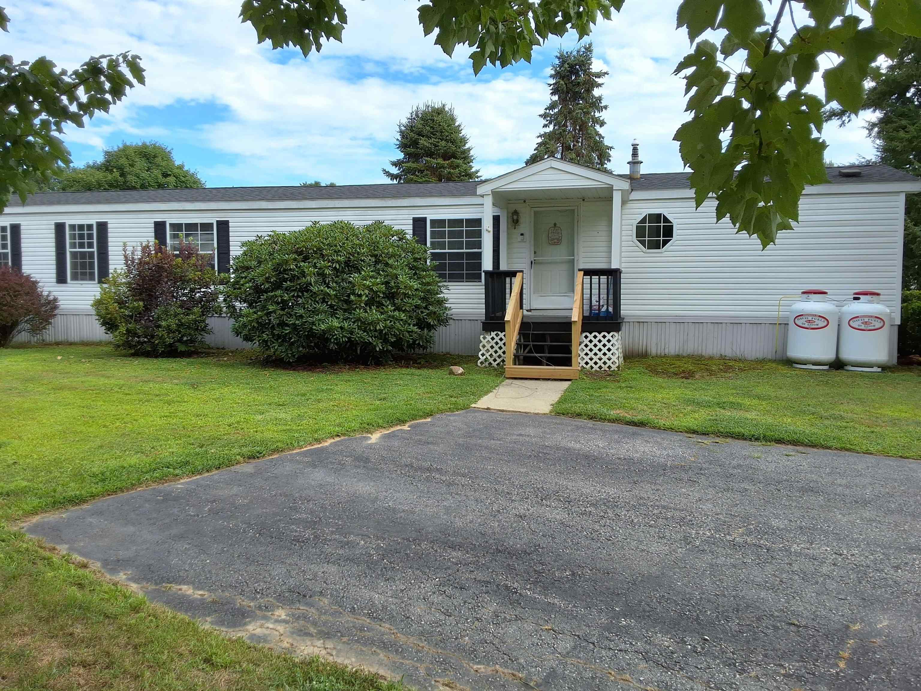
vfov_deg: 49.7
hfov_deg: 63.4
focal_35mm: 28
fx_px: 745
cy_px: 346
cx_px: 460
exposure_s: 1/1018
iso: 32
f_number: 1.9
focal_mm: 2.91
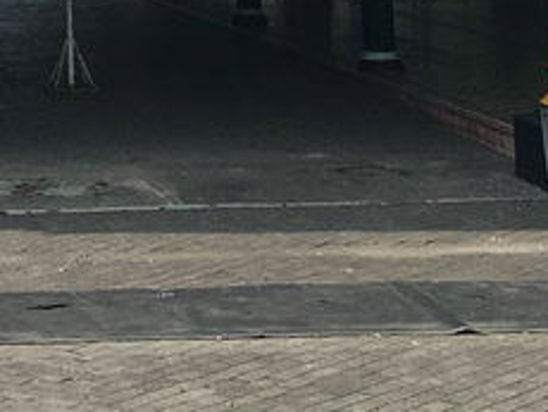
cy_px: -522
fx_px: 2393
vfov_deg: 9.0
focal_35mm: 151
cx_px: -19
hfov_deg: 12.9
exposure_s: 1/2079
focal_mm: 4.15
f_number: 2.2
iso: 25
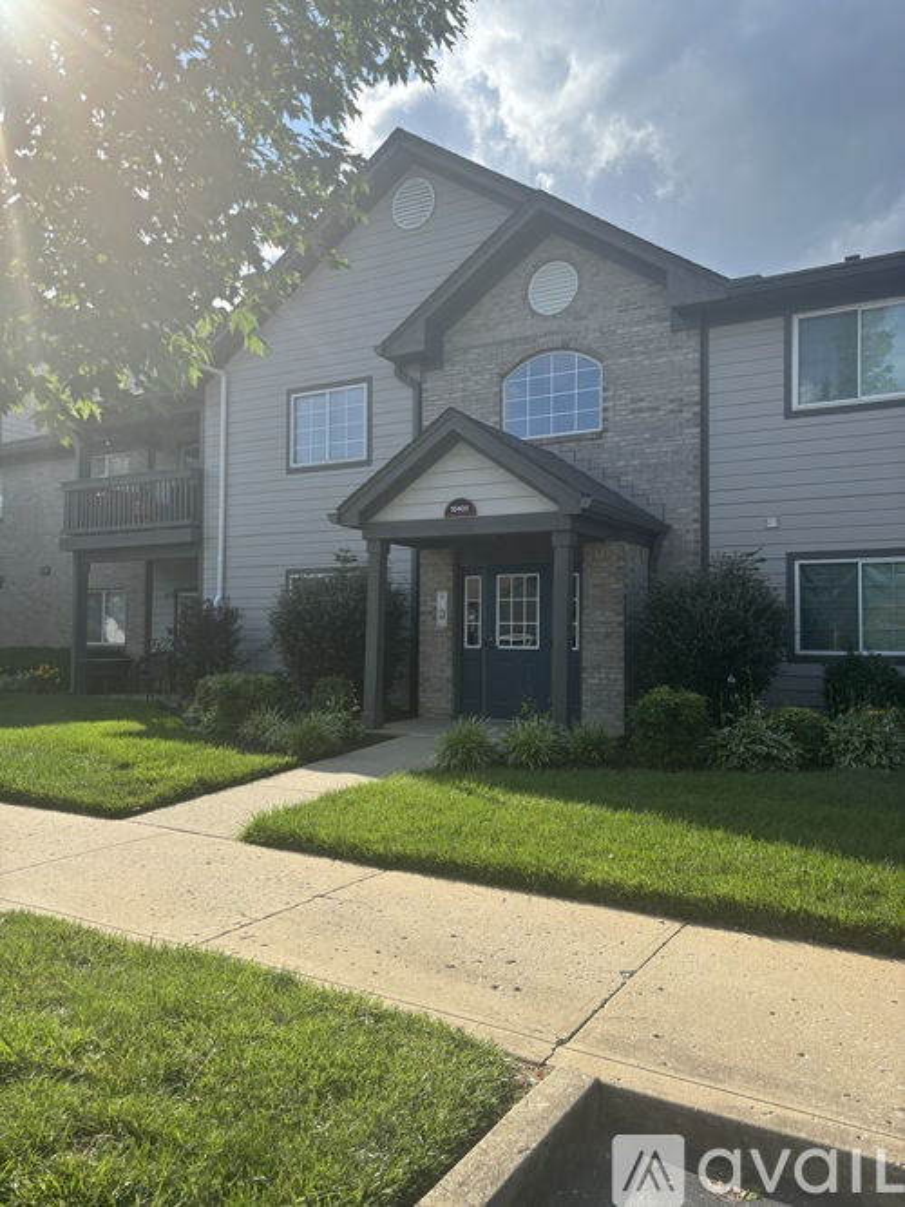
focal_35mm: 26
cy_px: 604
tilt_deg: +2.2
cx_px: 452
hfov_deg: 53.0
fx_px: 907
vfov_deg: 67.3
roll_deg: -1.7
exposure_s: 1/2193
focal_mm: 5.96
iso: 50
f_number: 1.6
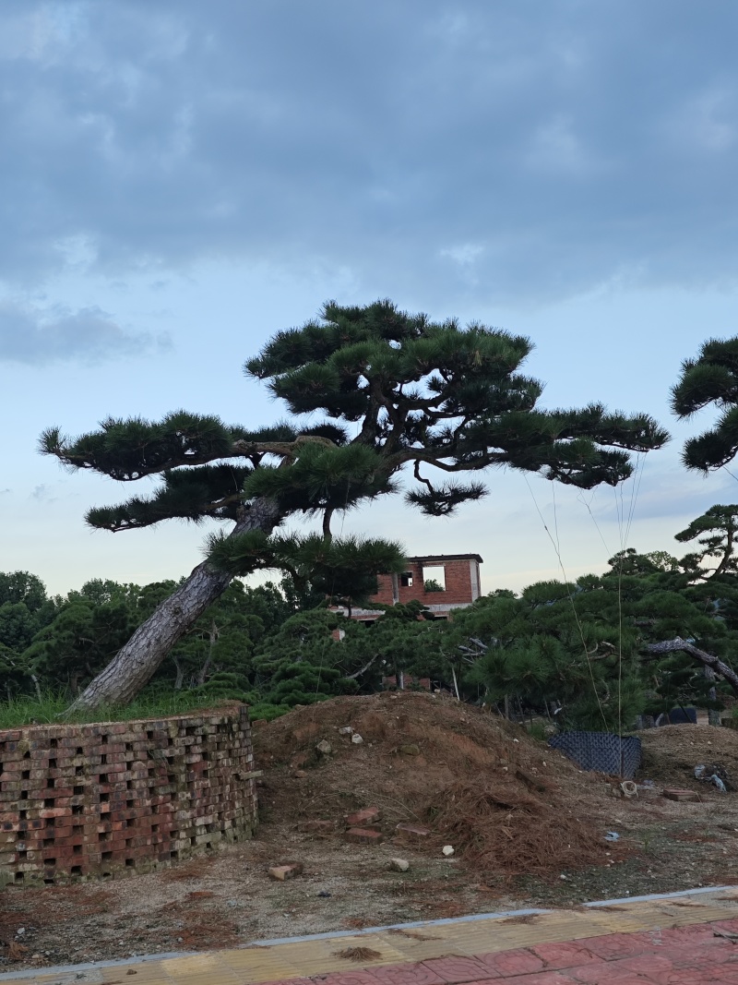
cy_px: 492
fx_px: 1024
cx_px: 369
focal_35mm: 36
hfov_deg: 39.6
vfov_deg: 51.4
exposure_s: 1/476
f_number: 1.6
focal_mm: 6.55
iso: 50
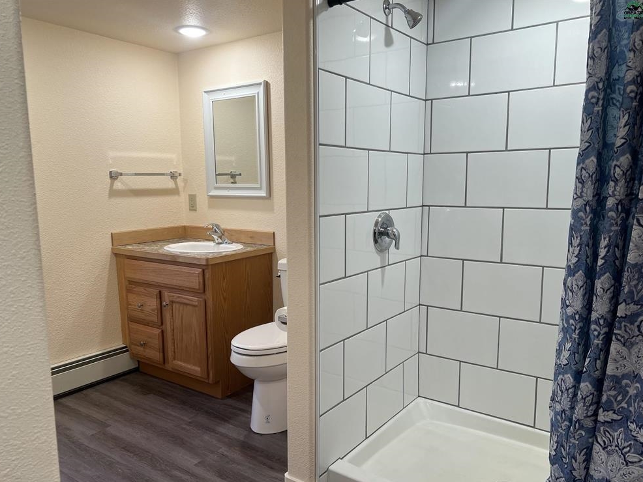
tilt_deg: -7.6
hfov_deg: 65.3
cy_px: 249
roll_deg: +0.7
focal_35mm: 27
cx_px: 314
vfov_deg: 51.4
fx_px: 502
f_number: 1.5
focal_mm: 5.7
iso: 64
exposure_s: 1/120
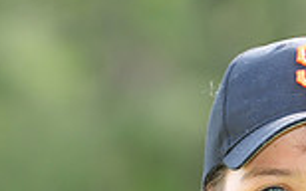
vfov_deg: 1.7
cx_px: 296
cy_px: 308
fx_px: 6400
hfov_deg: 2.7
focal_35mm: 768
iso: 400
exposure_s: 1/400
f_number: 4.5
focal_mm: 200
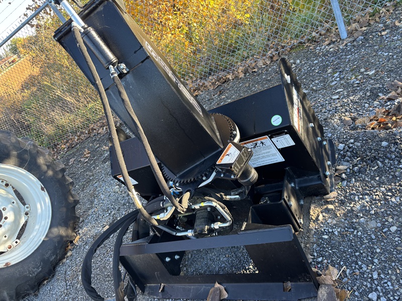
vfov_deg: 53.1
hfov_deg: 67.3
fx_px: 302
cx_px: 201
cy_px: 150
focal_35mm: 26
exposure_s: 1/121
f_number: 1.6
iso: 64
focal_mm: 5.96
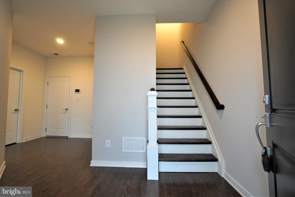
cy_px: 98
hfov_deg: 100.4
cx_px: 148
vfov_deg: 77.3
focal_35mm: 15
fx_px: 123
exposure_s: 1/160
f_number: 4
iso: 2500
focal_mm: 10
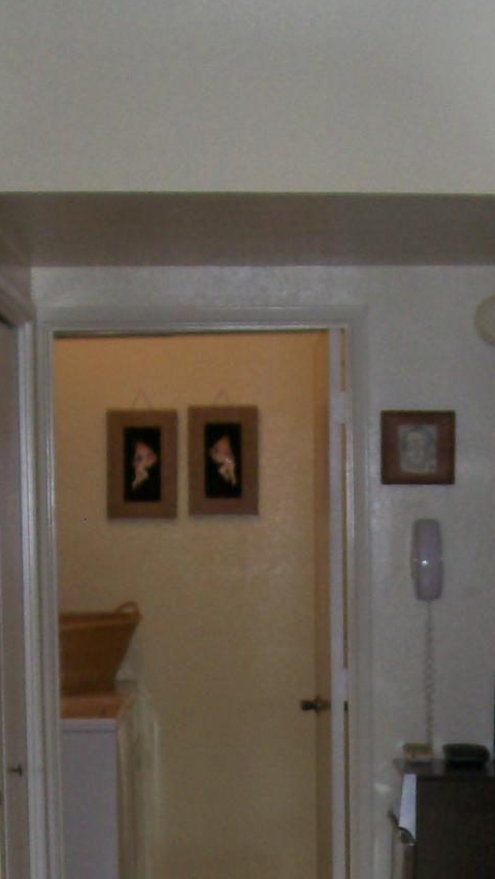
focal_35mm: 92
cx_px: 383
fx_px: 2146
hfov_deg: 13.1
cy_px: 805
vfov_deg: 22.6
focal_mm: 6
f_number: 2.7
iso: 80
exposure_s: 1/64
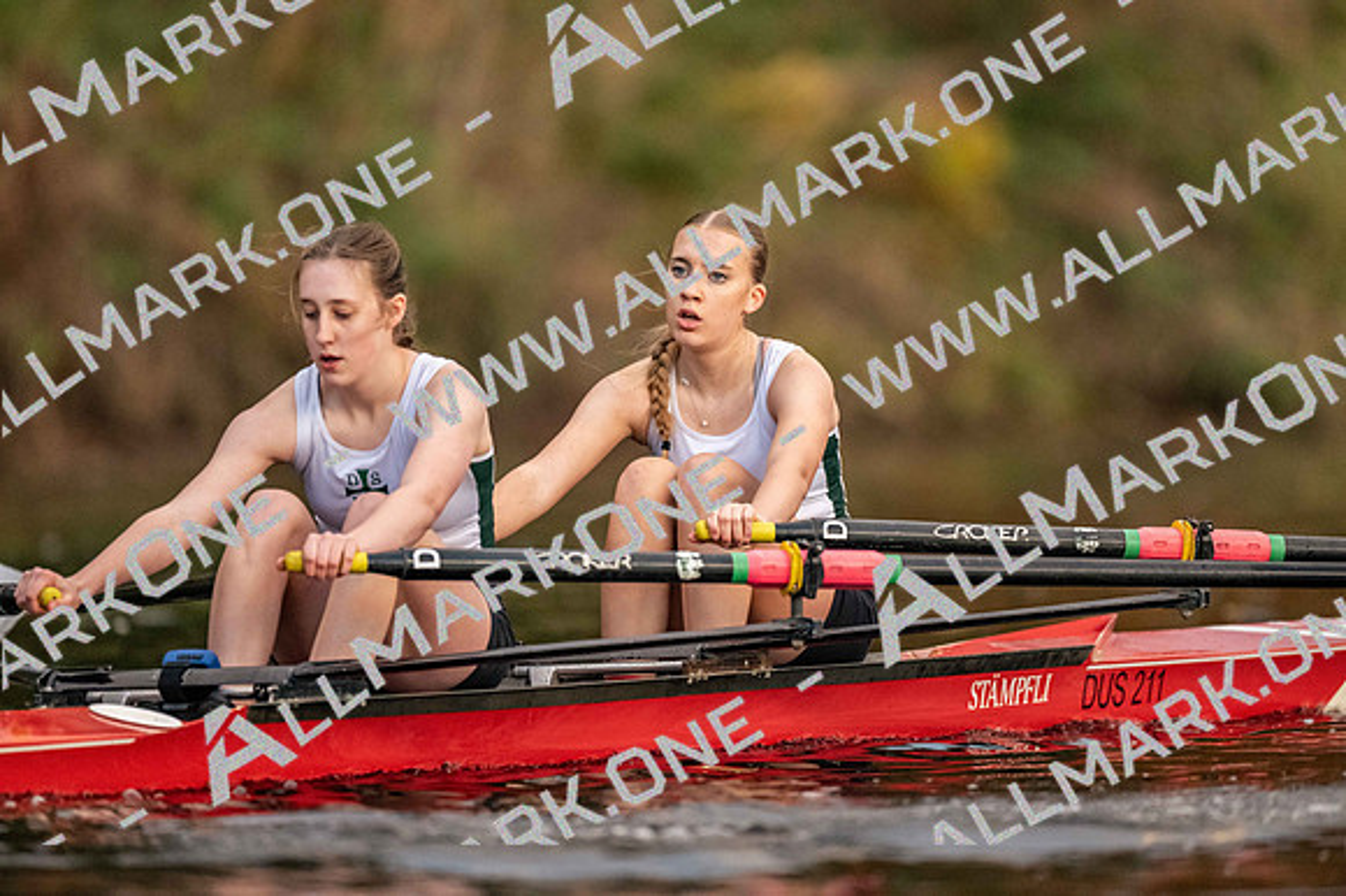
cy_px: 448
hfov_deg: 3.4
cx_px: 673
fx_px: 22425
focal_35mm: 600
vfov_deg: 2.3
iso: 5600
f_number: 4
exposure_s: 1/2500
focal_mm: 600
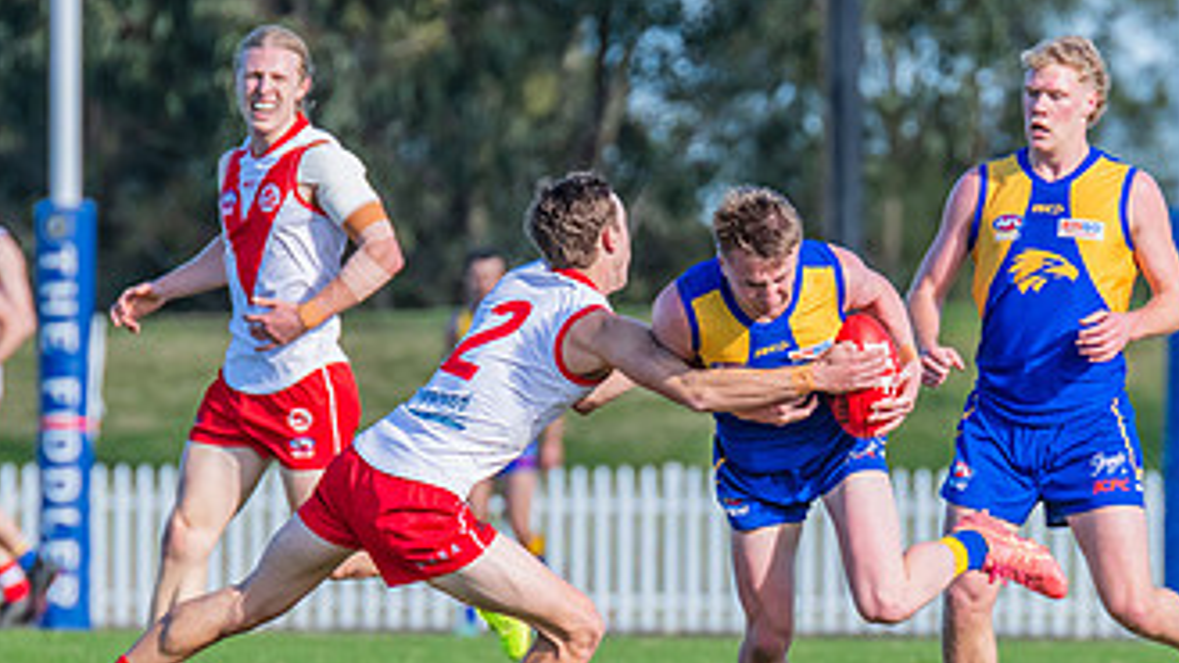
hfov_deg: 2.4
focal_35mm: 909
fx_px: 28415
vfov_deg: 1.3
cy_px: 449
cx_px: 709
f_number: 8
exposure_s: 1/1250
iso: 800
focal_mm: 420
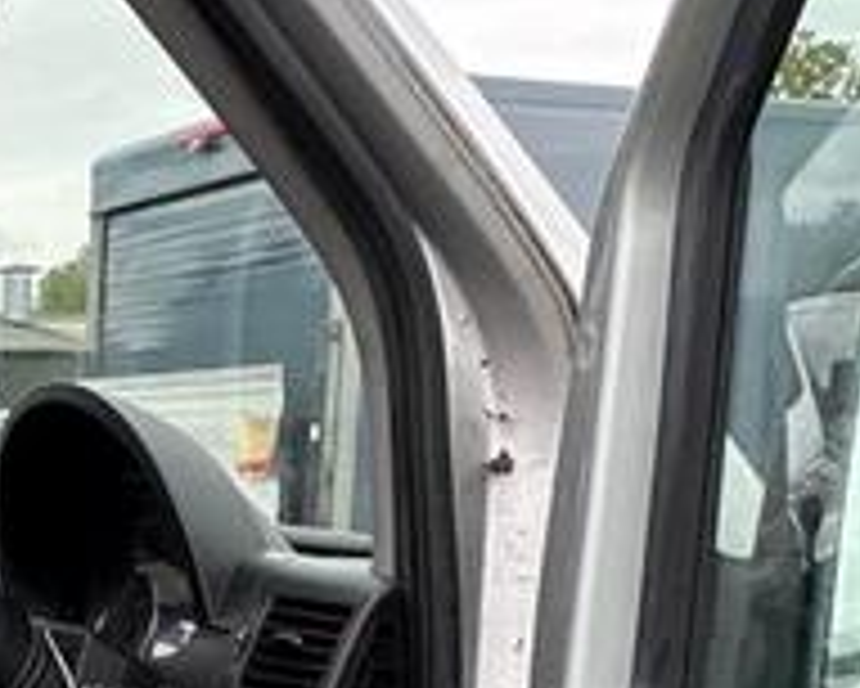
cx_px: -275
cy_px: 782
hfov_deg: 25.3
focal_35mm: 64
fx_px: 1630
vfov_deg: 22.4
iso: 64
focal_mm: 2.22
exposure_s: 1/227
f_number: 2.2
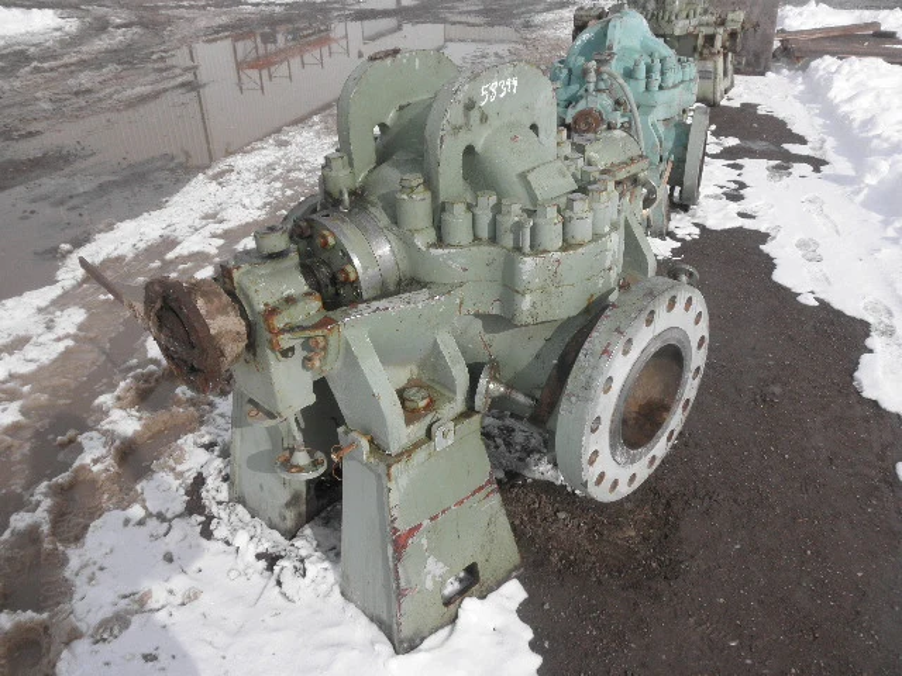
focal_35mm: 28
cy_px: 338
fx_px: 730
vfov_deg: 49.7
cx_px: 451
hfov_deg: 63.4
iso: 64
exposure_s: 1/250
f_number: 8.5
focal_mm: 5
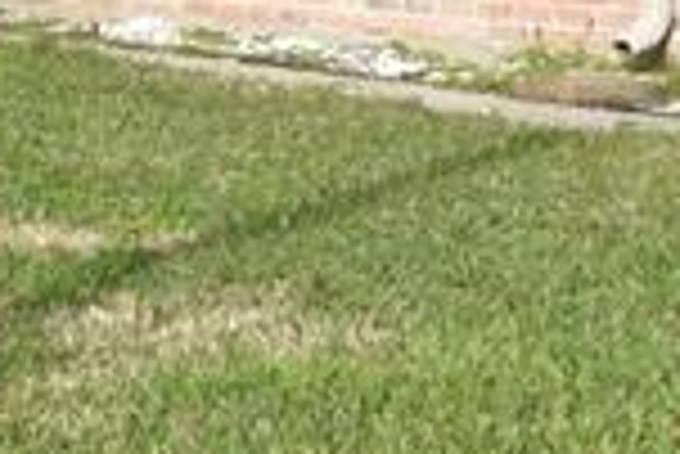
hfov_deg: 9.9
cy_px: -389
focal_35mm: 203
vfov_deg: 6.6
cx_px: -207
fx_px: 3838
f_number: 20
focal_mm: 30
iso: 400
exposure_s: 1/100
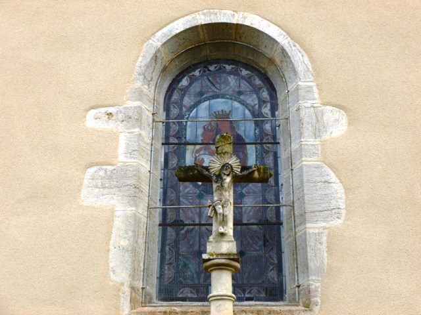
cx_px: 210
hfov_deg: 32.2
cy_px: 158
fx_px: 730
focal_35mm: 60
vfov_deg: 24.4
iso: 100
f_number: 4.3
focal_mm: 10.7
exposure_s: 1/80
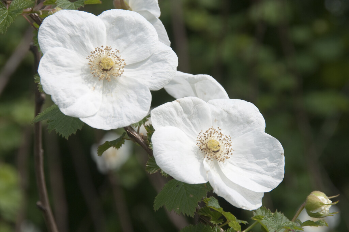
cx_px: 174
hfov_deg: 9.2
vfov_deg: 6.1
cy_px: 116
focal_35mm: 225
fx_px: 2178
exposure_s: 1/250
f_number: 11
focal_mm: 150
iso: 200
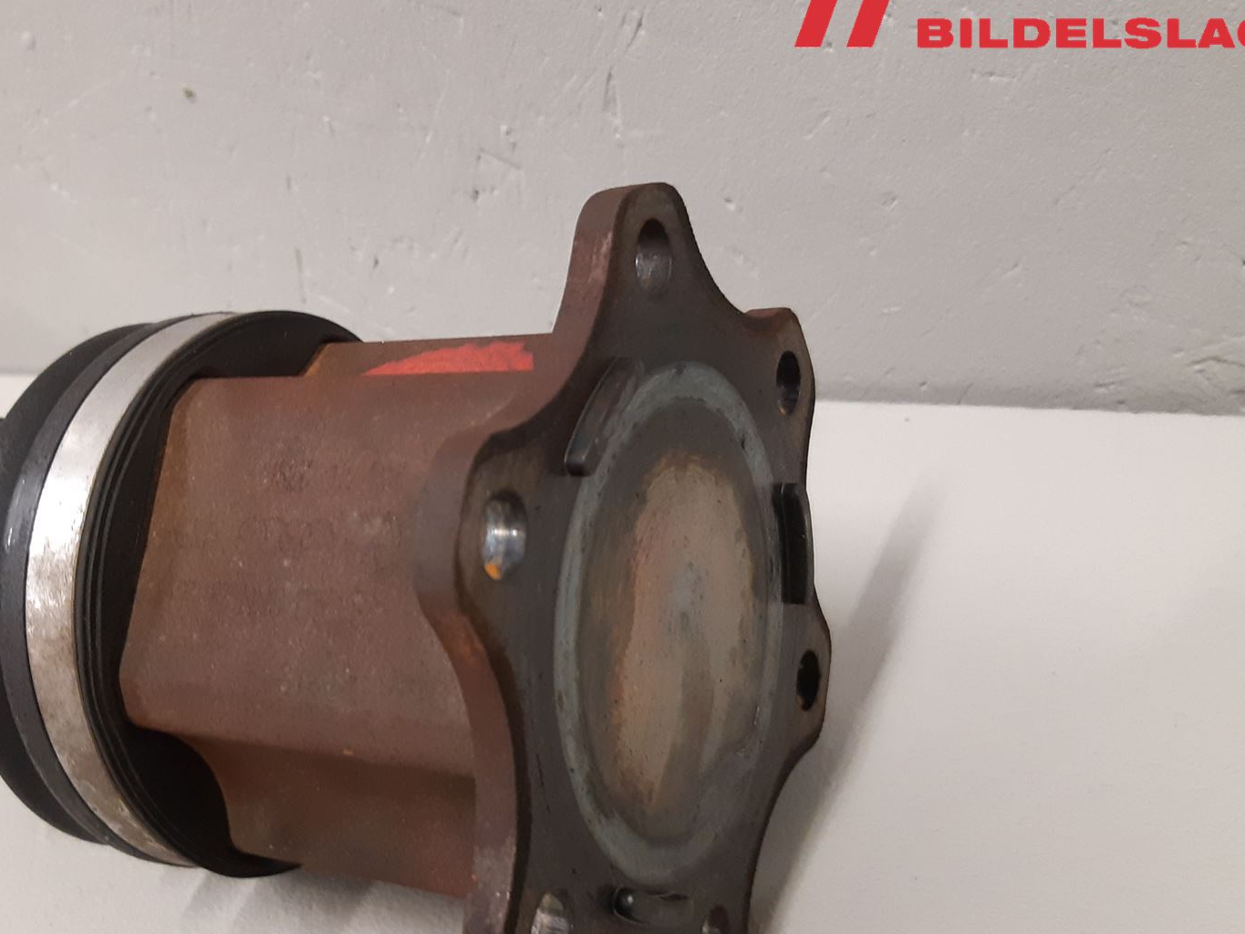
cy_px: 594
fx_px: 1403
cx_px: 420
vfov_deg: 36.6
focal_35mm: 39
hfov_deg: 47.1
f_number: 1.7
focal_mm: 3.93
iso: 250
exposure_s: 1/50
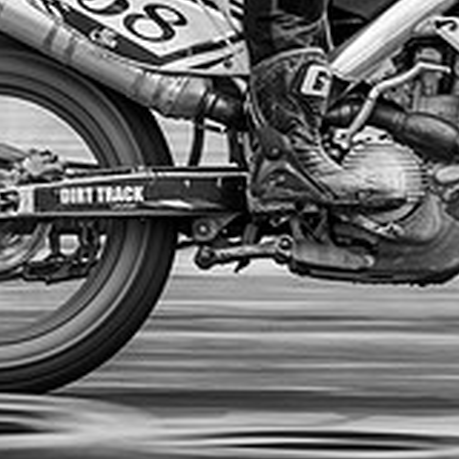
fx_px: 11326
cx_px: 369
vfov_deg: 2.3
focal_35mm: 755
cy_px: -10
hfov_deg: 2.3
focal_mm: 200
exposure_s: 1/250
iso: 160
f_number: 6.3
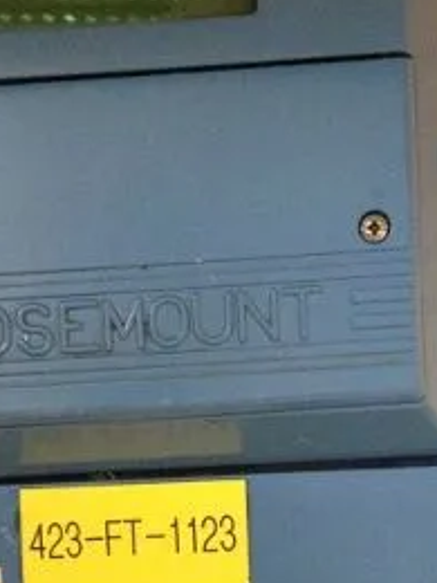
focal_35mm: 86
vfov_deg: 22.5
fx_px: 1448
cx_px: 114
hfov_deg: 17.1
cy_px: 466
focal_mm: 4.28
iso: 400
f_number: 2.4
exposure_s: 1/17
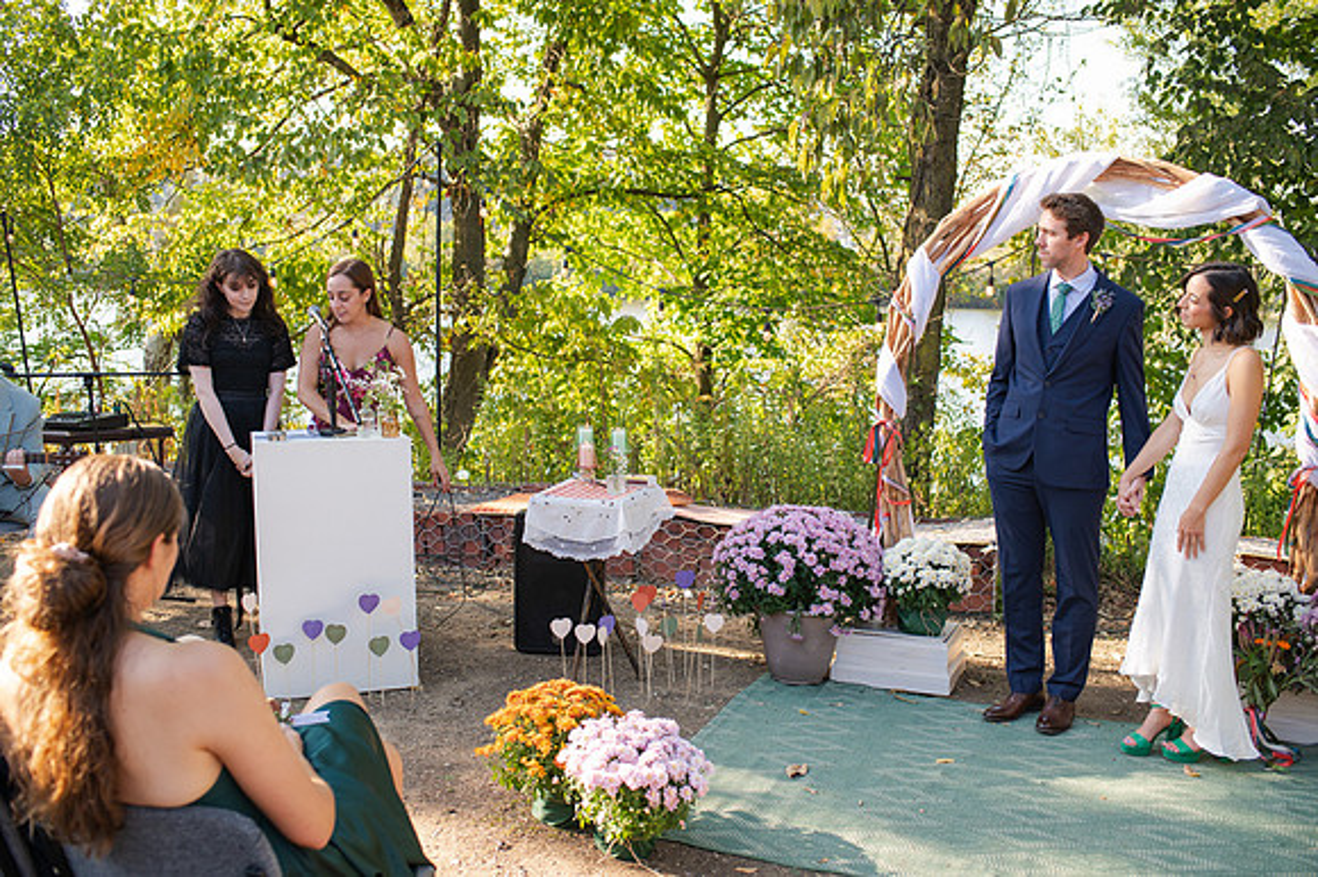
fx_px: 1281
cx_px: 659
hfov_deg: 54.5
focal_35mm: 35
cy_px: 438
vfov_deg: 37.8
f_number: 3.5
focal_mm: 35
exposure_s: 1/1000
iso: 500
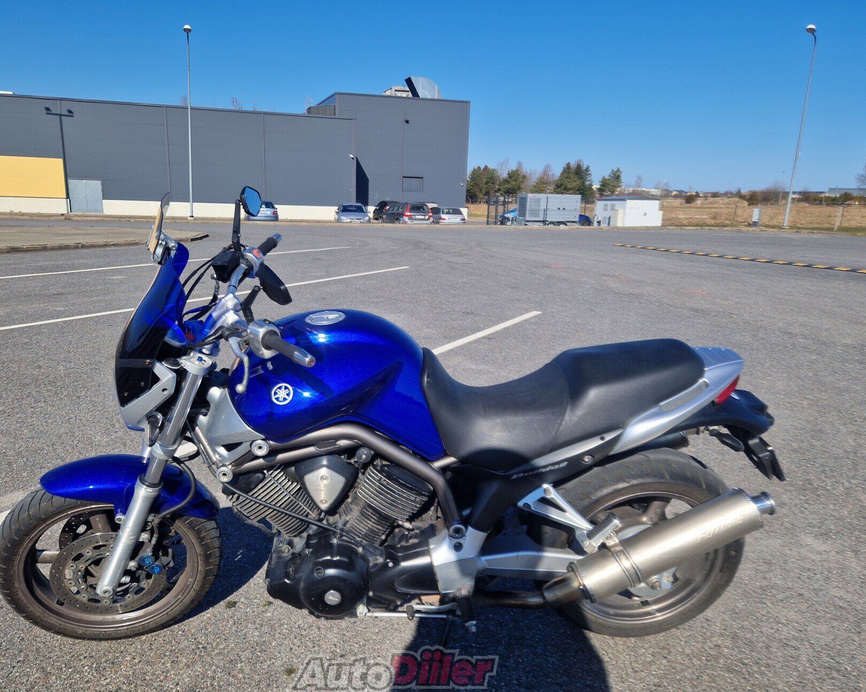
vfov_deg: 53.2
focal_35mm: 27
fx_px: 692
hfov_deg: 64.0
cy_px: 357
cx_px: 393
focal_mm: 5.4
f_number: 1.8
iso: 50
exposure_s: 1/1948
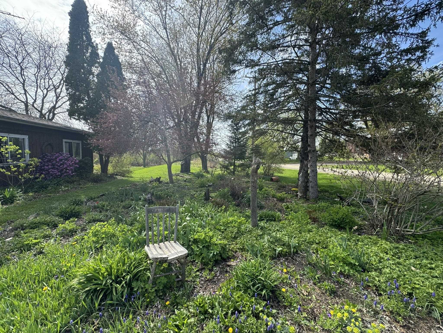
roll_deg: -1.7
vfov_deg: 85.7
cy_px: 166
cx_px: 222
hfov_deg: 102.1
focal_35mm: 14
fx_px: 179
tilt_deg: -4.3
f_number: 2.2
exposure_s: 1/525
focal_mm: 2.22
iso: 40
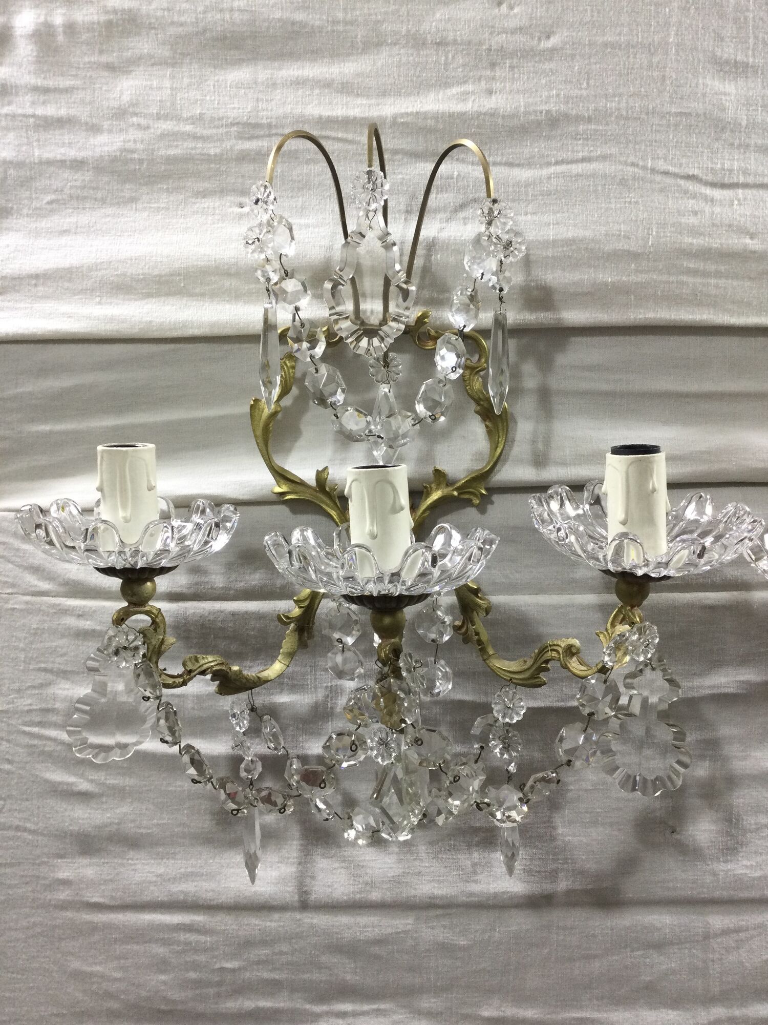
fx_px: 917
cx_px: 384
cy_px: 512
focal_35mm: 31
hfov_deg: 45.4
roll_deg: -0.7
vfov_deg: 58.4
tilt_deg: -7.7
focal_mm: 3.3
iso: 32
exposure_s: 1/33
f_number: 2.4
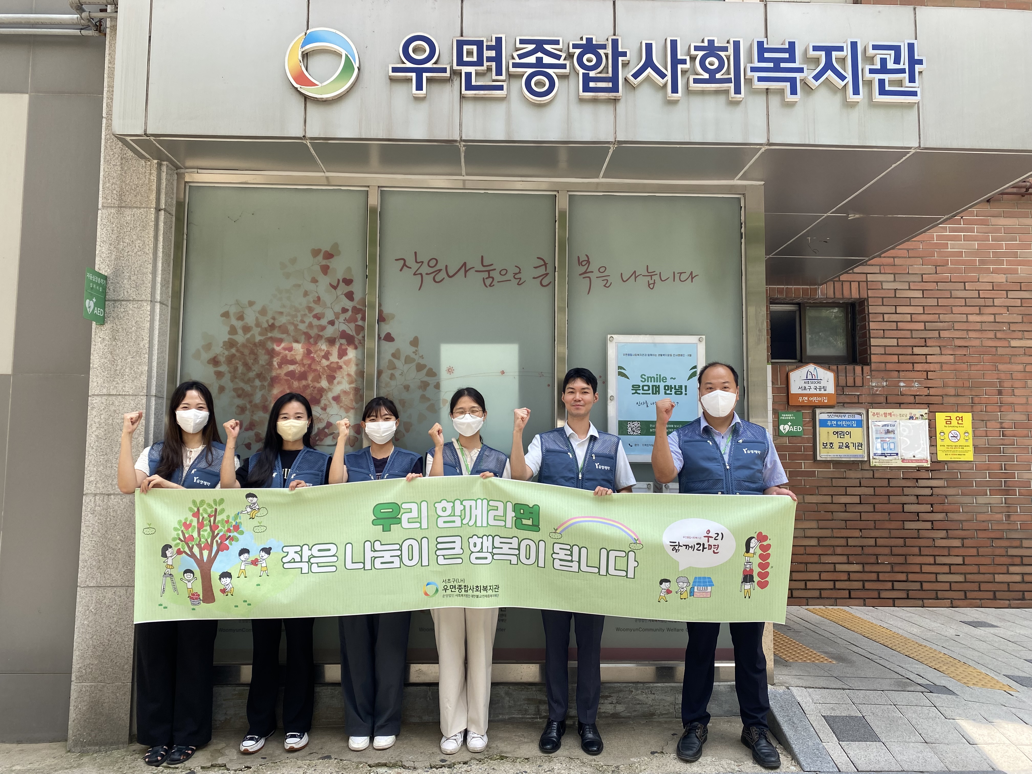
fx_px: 775
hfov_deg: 67.3
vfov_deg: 53.1
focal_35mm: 26
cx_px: 516
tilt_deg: +4.7
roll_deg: +0.1
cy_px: 387
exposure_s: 1/637
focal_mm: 4.25
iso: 32
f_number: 1.8
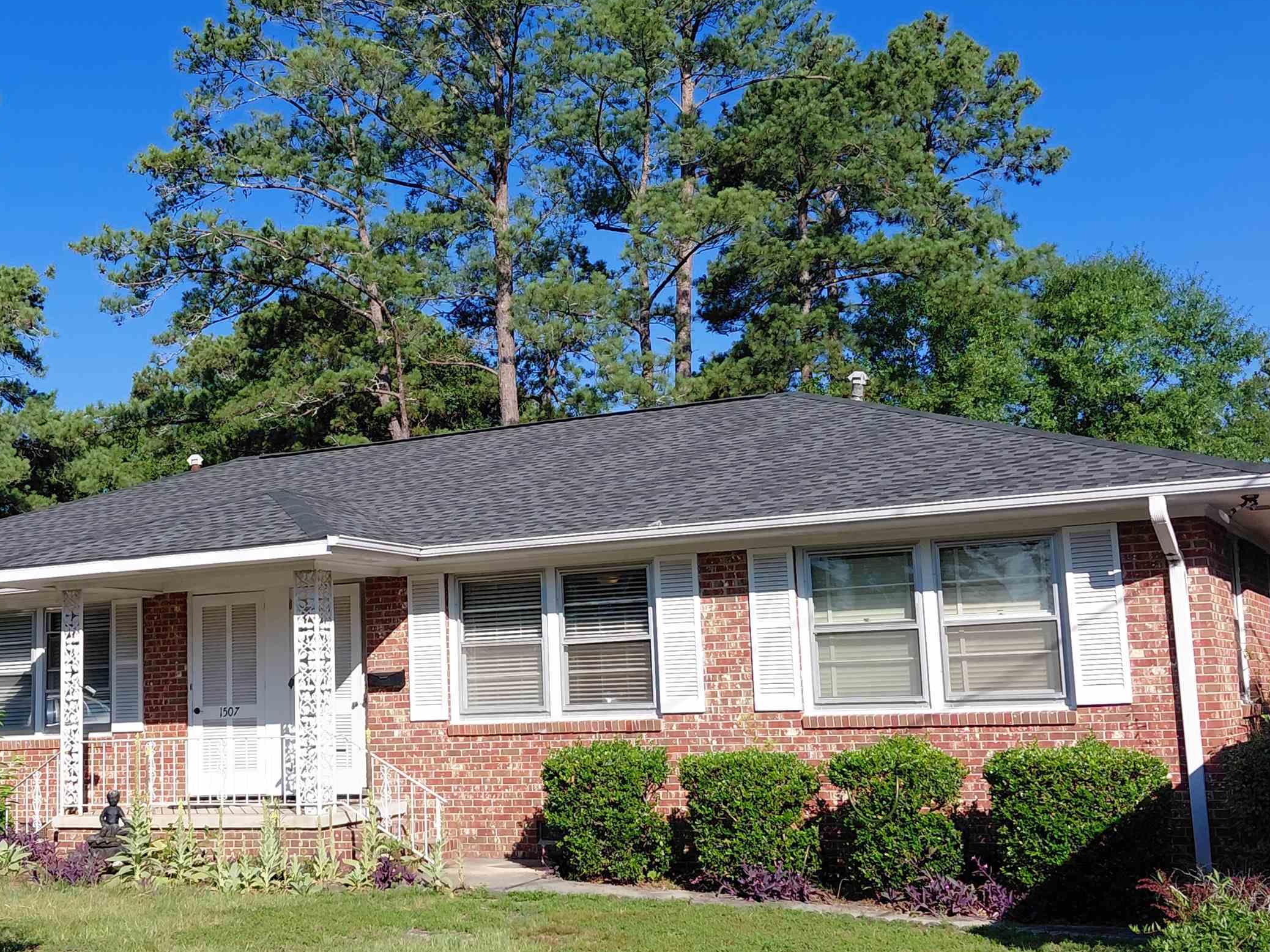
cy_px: 495
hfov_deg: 49.9
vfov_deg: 38.7
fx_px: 1357
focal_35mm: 37
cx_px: 519
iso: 50
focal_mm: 4.69
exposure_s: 1/2326
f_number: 1.8
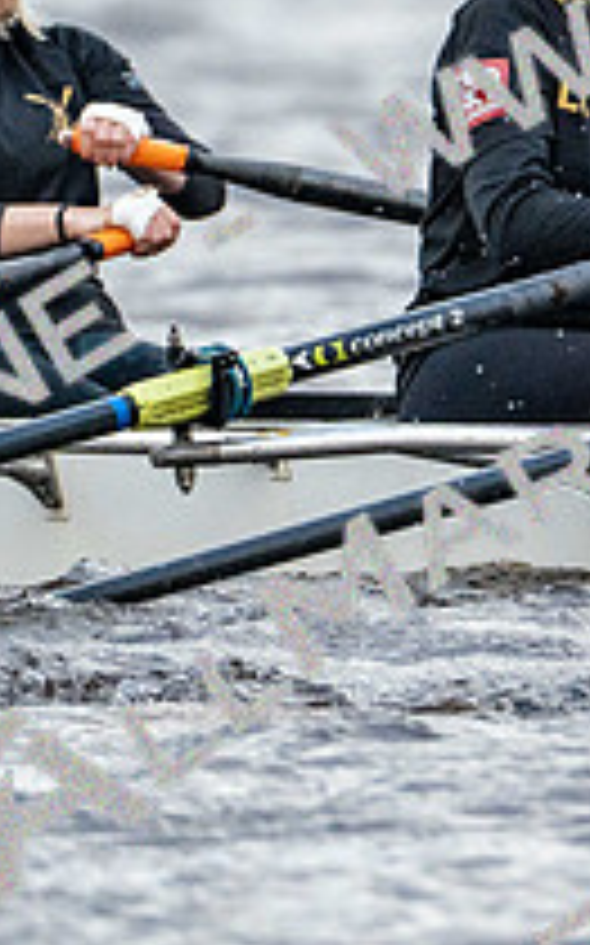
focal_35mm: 1364
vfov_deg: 1.5
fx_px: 35140
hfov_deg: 1.0
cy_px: 209
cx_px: 887
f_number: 6.3
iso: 5000
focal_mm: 485
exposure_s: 1/1600
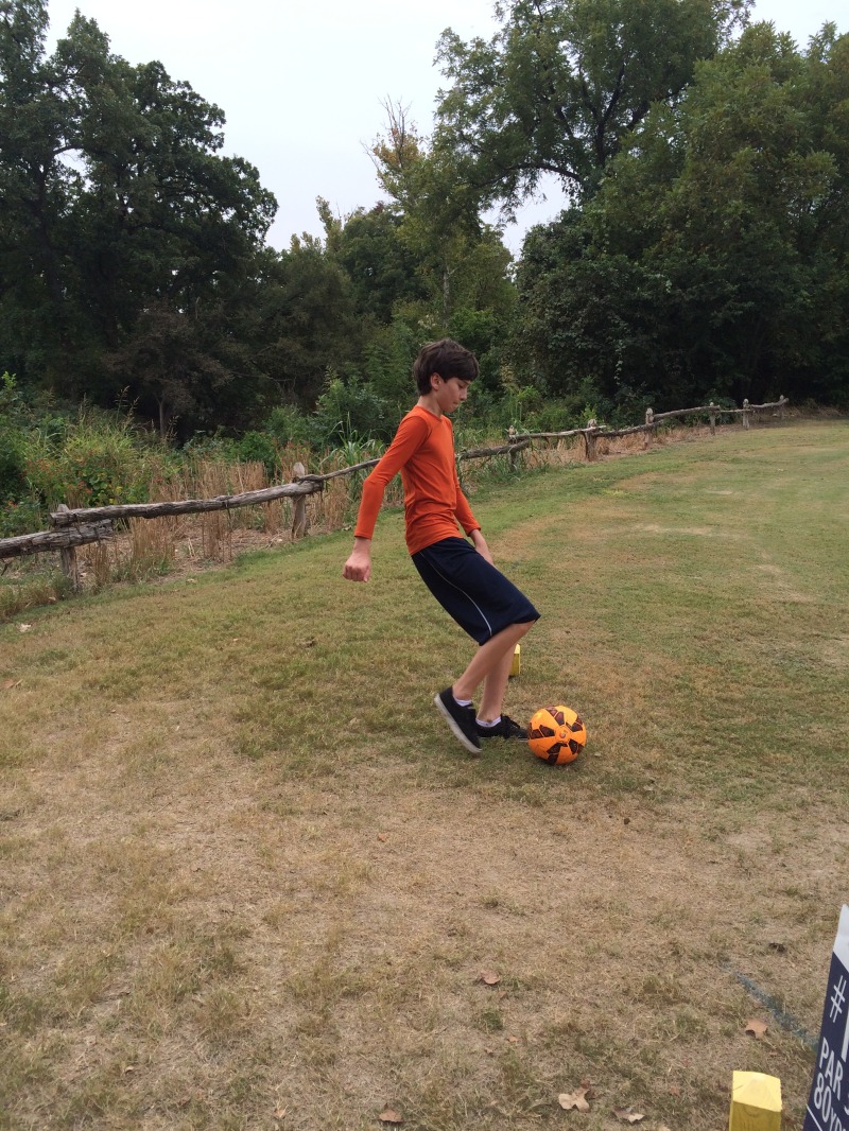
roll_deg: +2.6
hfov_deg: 48.2
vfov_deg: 61.6
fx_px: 948
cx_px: 424
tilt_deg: -11.4
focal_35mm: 29
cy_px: 566
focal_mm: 4.15
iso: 32
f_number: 2.2
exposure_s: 1/855
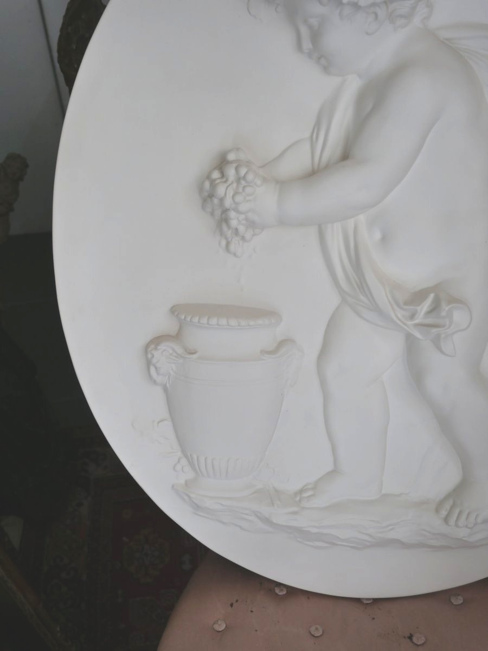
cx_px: 244
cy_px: 326
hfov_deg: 36.0
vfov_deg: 46.8
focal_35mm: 40
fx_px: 752
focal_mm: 20
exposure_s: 1/400
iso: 200
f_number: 4.1
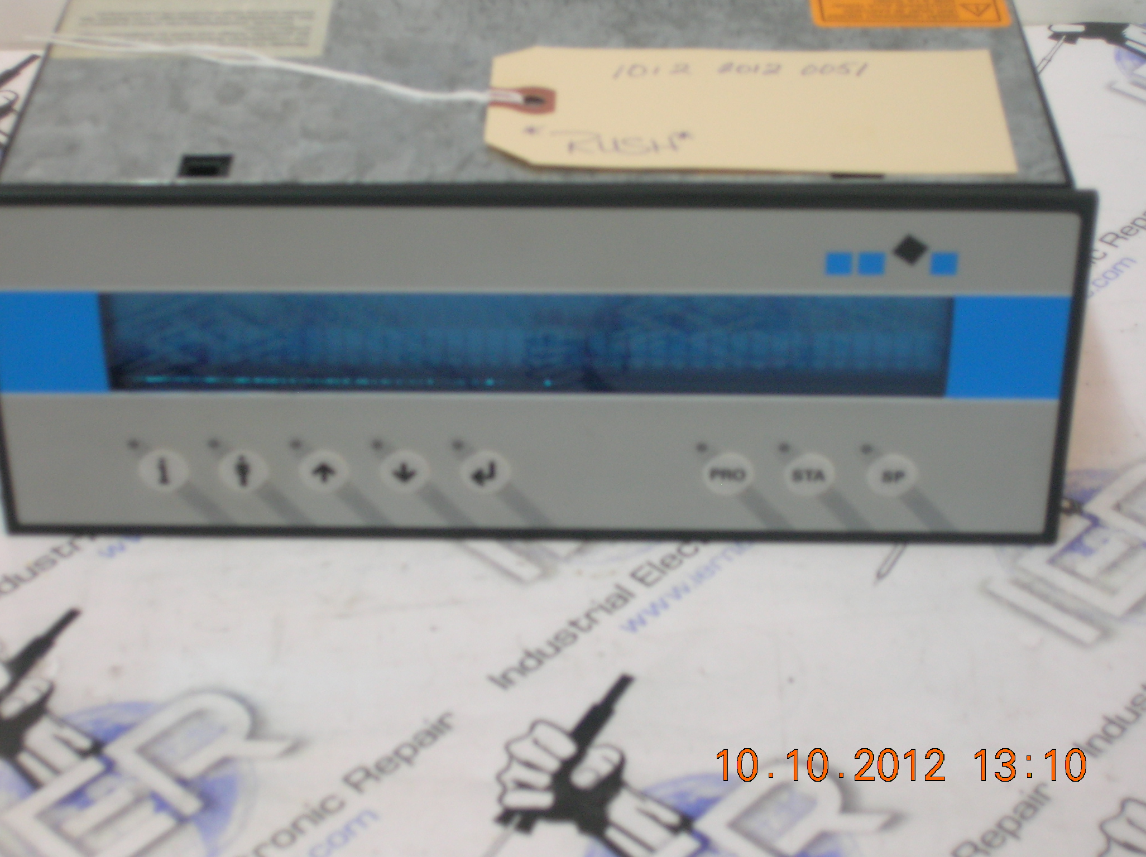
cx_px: 529
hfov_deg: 25.0
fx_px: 2580
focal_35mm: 78
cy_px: 387
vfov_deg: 18.9
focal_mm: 11.7
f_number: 3.9
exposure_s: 1/4
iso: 77
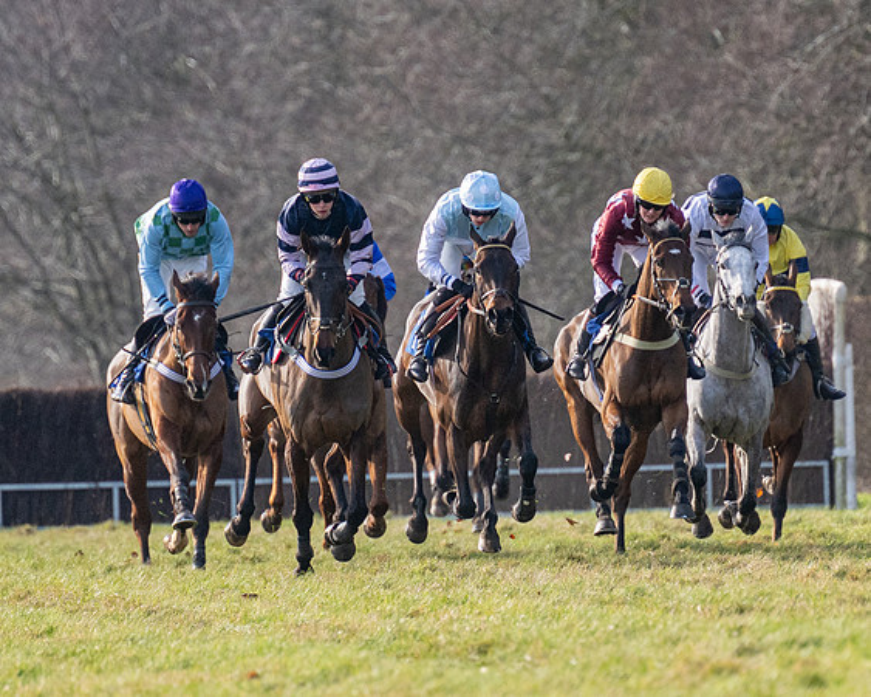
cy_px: 447
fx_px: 18695
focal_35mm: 725
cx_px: 591
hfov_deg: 2.7
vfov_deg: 2.1
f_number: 4
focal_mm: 260
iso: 400
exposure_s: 1/2000
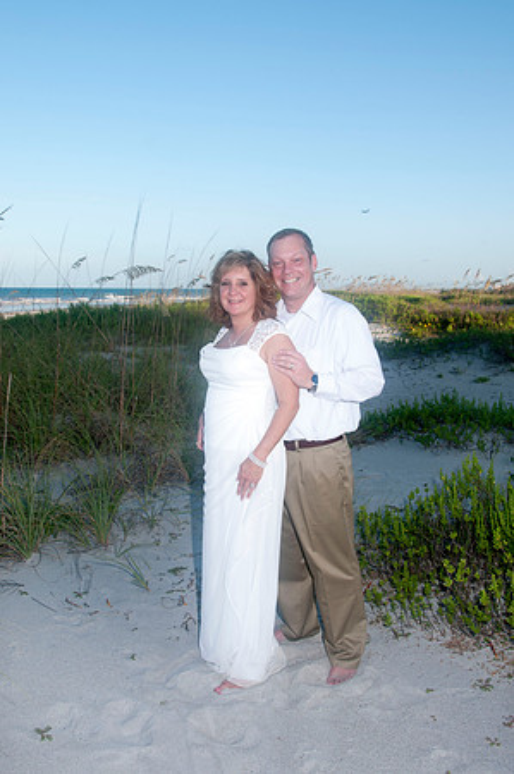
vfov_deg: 53.2
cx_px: 257
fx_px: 773
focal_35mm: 36
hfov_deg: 36.8
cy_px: 387
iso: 100
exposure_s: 1/125
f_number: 8
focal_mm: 24
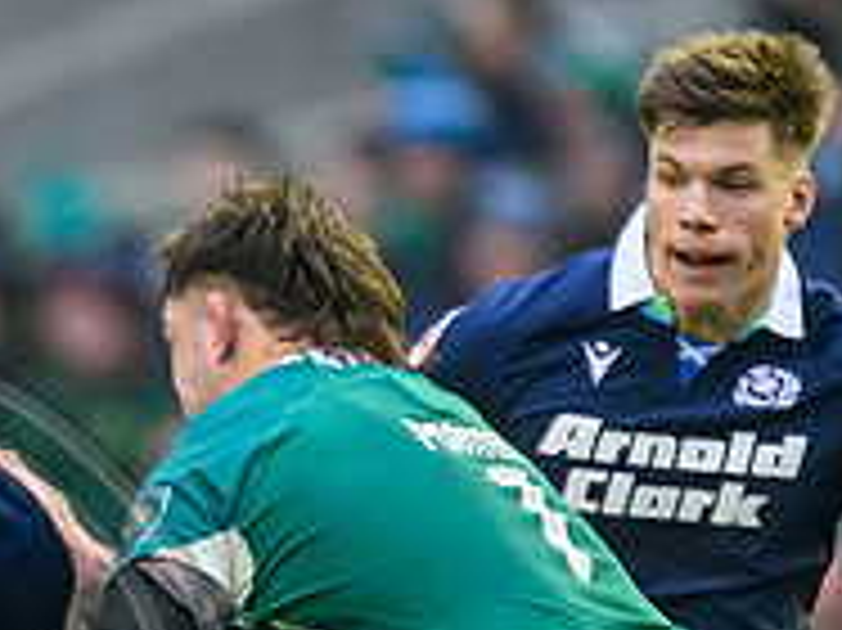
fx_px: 62764
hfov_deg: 0.8
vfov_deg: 0.6
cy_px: 1218
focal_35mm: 2582
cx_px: -354
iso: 5000
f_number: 4
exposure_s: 1/1250
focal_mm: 560
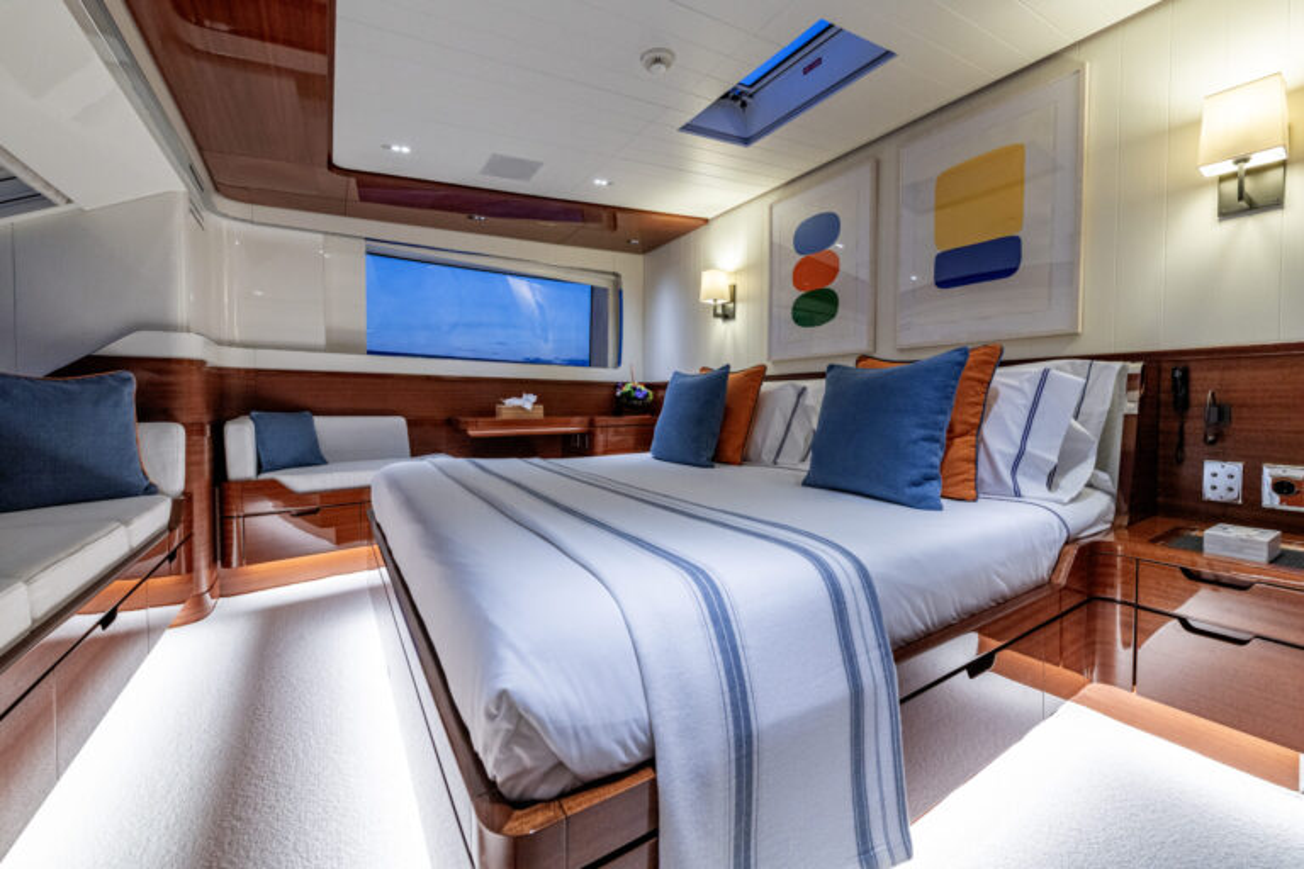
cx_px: 652
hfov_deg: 104.3
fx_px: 507
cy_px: 434
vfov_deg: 81.2
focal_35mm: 14
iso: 320
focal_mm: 14
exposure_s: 1/30
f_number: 8
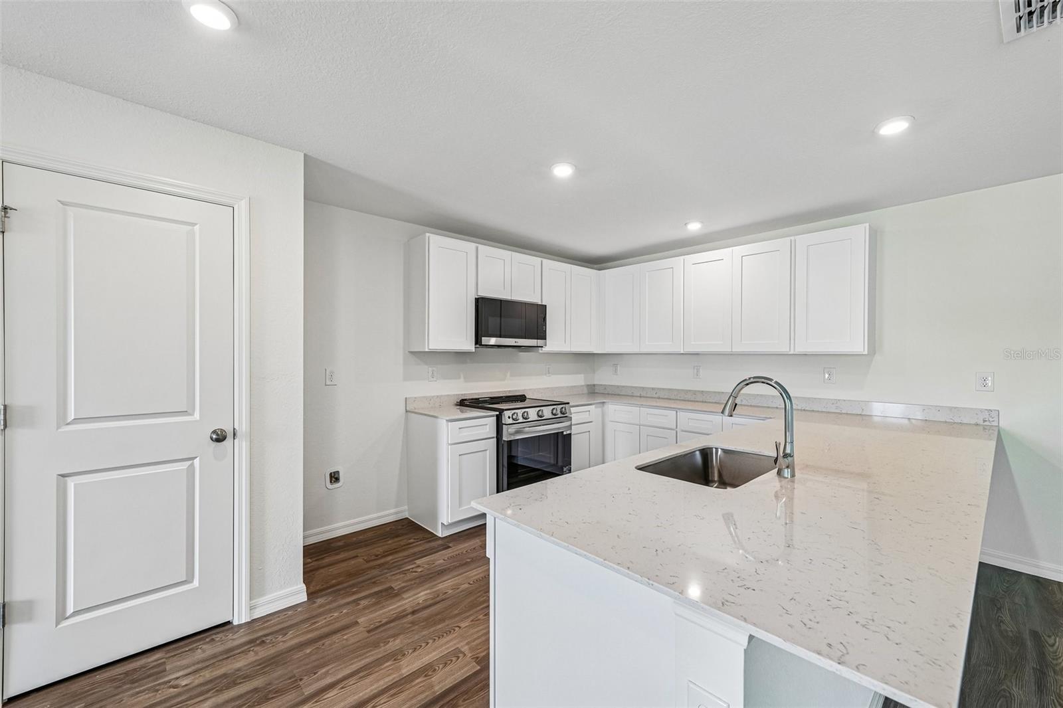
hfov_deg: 104.3
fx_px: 413
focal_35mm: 14
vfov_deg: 81.2
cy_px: 354
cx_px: 532
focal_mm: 14
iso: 400
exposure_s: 1/20
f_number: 8
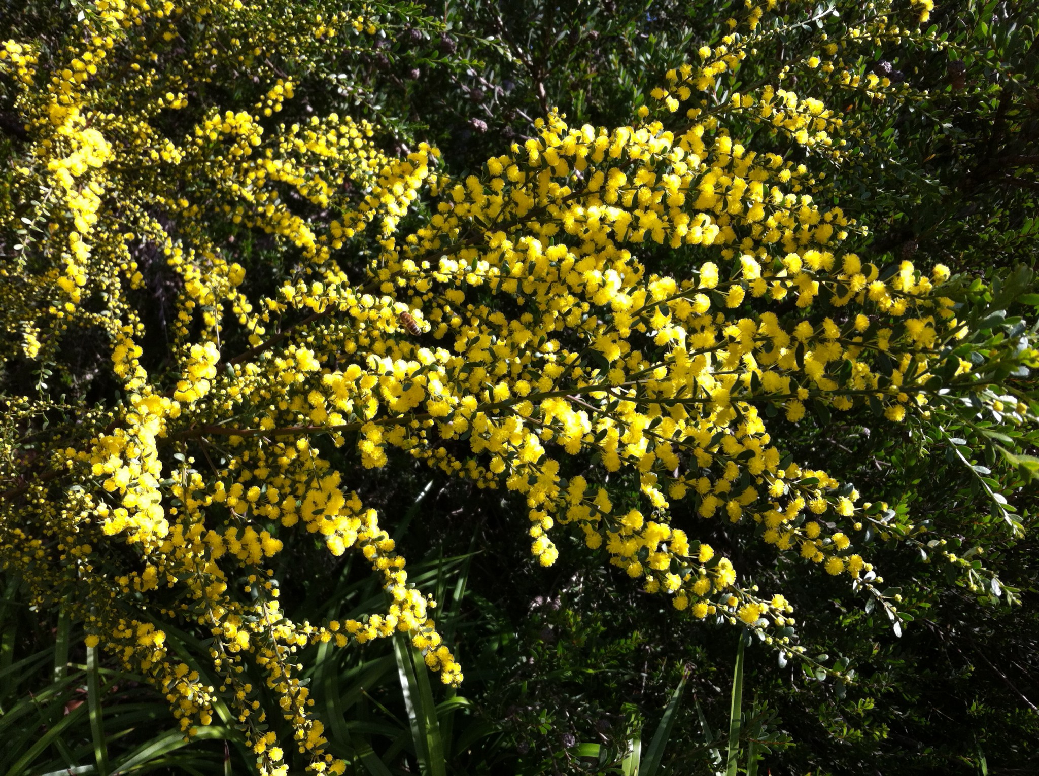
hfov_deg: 52.7
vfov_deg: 40.6
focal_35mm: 35
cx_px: 520
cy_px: 388
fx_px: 1049
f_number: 2.8
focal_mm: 3.85
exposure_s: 1/520
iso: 80
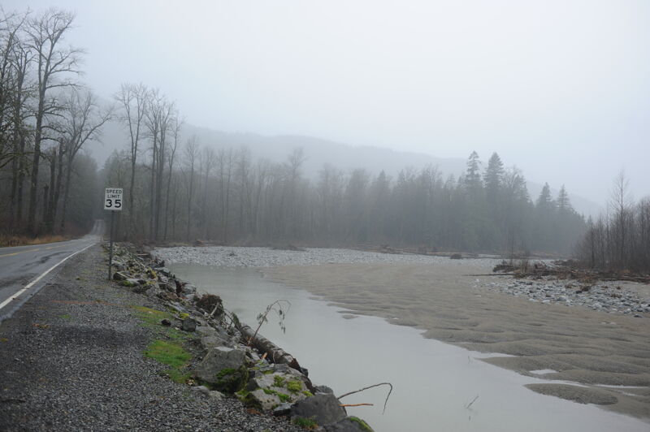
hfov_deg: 54.5
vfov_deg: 37.8
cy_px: 216
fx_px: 631
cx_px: 325
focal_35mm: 35
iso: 320
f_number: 5.6
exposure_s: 1/100
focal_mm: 35
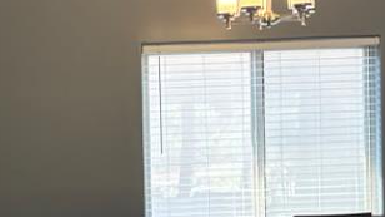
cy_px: 240
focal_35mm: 138
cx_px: 29
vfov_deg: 8.7
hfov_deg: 15.4
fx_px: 1408
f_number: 1.6
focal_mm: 5.96
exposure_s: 1/120
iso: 125
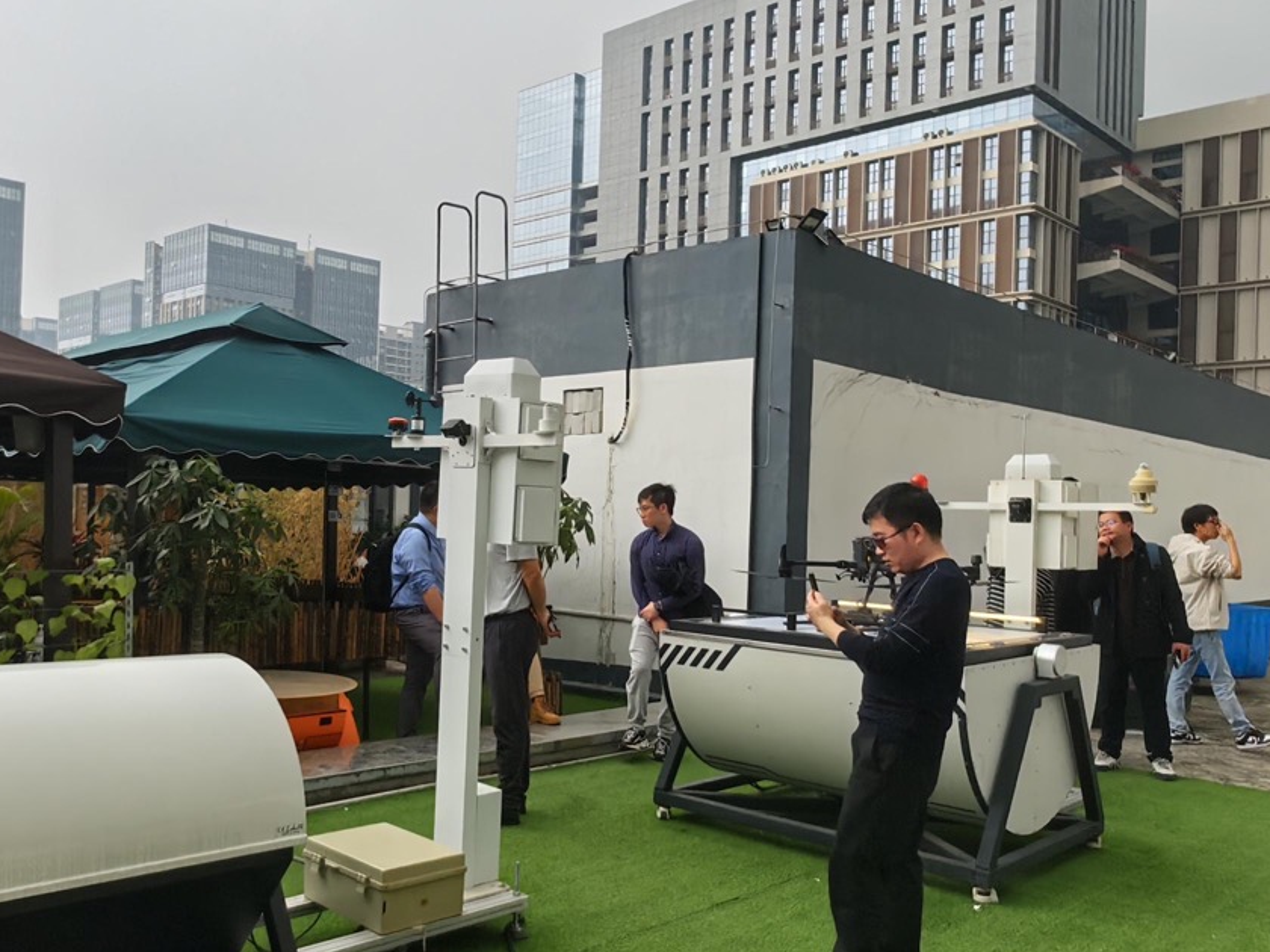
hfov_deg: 56.3
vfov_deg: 44.1
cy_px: 506
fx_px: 1174
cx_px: 496
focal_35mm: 32
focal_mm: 1.95
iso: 50
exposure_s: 1/1250
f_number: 2.2
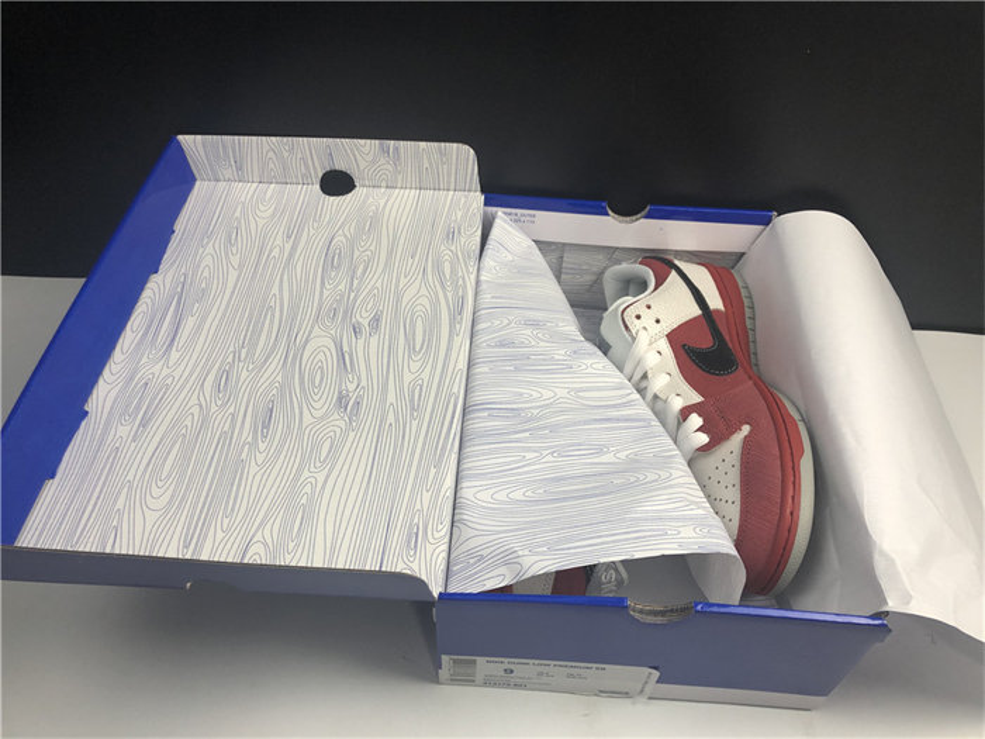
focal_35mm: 28
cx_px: 492
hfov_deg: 63.4
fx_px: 797
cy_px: 370
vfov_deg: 49.7
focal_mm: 4
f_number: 1.8
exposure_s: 1/100
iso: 32
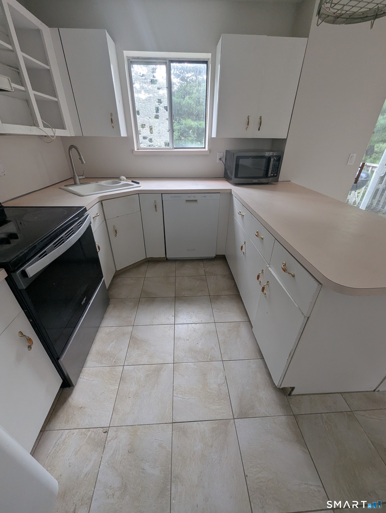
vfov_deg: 106.1
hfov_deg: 90.1
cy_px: 256
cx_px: 193
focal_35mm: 13
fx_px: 193
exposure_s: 1/95.2
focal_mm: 1.95
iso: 44
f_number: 2.2
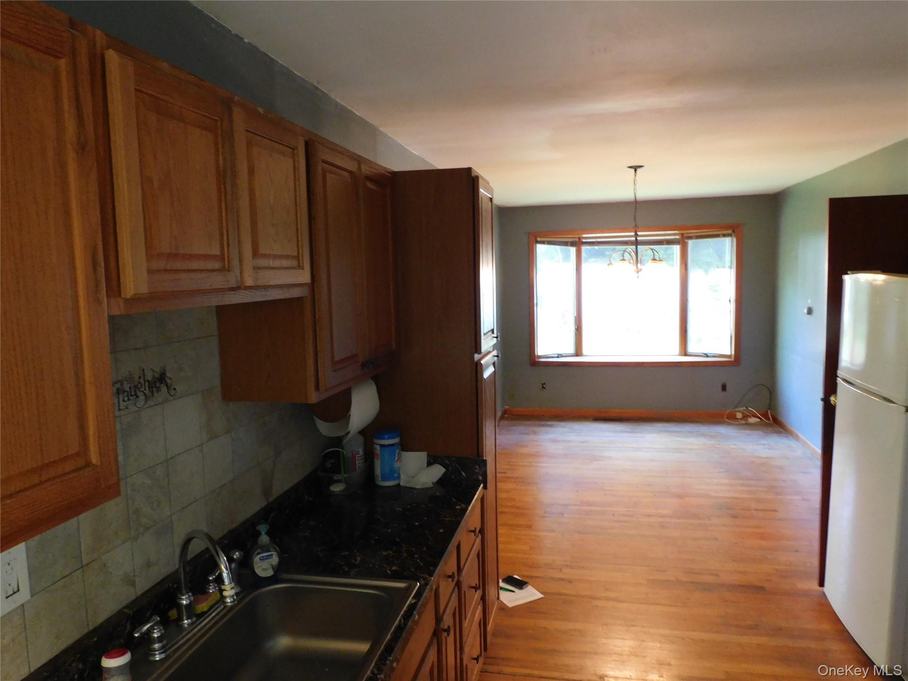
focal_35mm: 24
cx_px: 454
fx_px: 630
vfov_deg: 56.8
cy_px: 340
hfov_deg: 71.6
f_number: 3.3
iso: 400
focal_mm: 4.3
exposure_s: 1/13
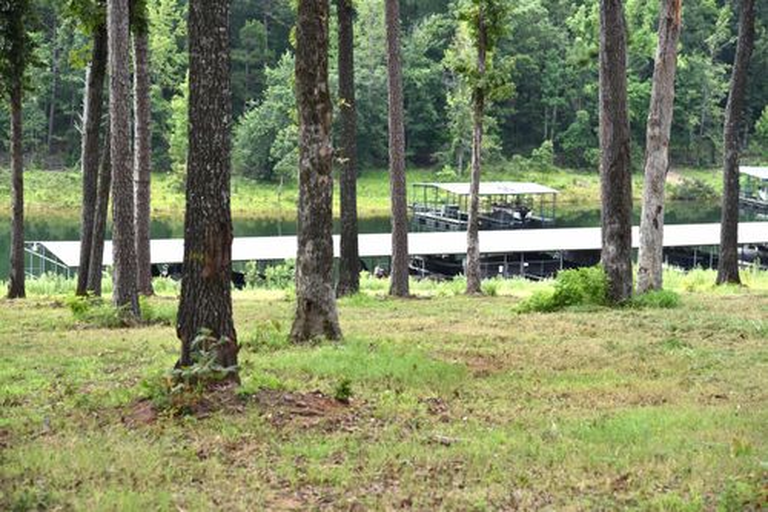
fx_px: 1962
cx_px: 384
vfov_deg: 14.9
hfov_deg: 22.1
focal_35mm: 92
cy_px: 256
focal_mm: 92
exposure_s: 1/500
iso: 360
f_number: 5.6
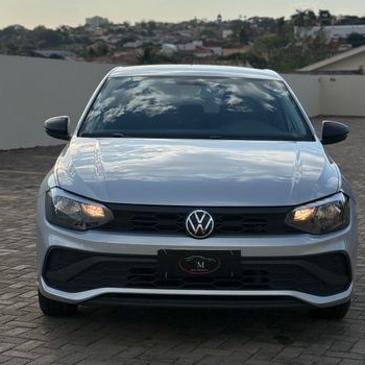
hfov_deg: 30.0
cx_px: 196
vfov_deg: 30.0
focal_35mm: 57
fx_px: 680
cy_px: 182
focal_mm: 6.76
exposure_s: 1/7874
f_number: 1.78
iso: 80
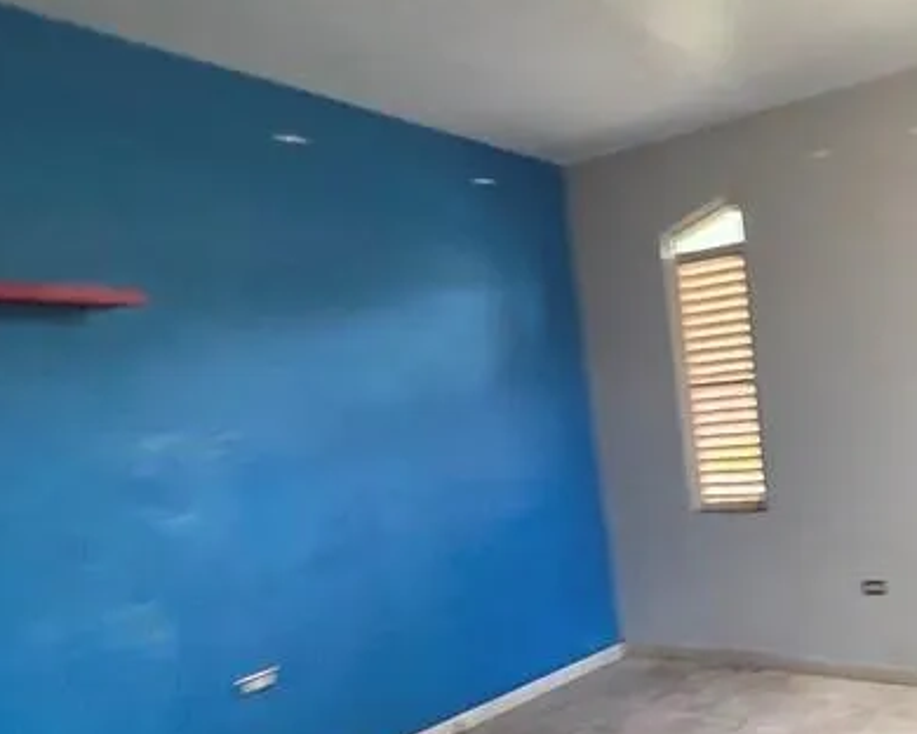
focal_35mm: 28
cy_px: 494
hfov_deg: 53.2
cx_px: 851
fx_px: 760
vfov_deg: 50.5
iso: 500
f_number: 2.2
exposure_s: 1/60
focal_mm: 2.22
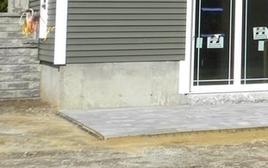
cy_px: -88
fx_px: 943
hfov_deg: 14.7
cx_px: 436
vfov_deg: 9.9
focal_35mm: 129
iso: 64
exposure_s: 1/312
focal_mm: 6.6
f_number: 6.3
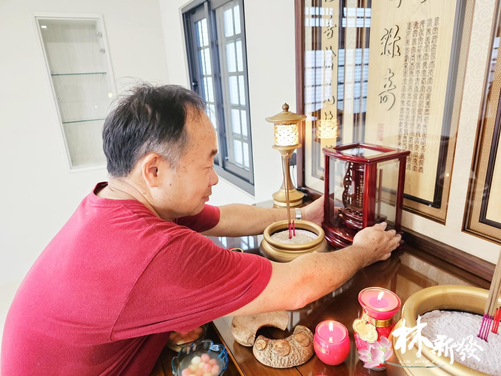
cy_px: 188
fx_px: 333
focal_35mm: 23
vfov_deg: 58.9
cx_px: 250
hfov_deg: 73.9
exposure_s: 1/77
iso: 800
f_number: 1.7
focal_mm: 6.3
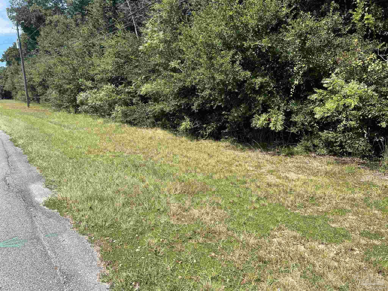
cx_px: 194
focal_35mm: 26
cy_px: 146
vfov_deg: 53.1
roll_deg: -2.0
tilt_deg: -10.0
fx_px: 291
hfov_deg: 67.3
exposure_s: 1/1468
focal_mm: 5.7
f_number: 1.5
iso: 50
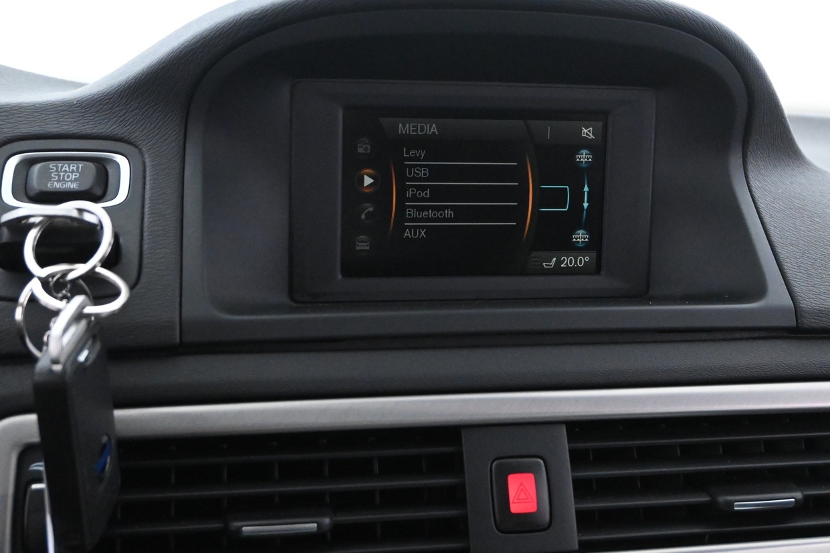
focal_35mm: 47
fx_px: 1083
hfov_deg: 41.9
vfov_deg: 28.5
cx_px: 453
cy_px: 207
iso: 6400
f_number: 4.5
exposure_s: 1/50
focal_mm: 24
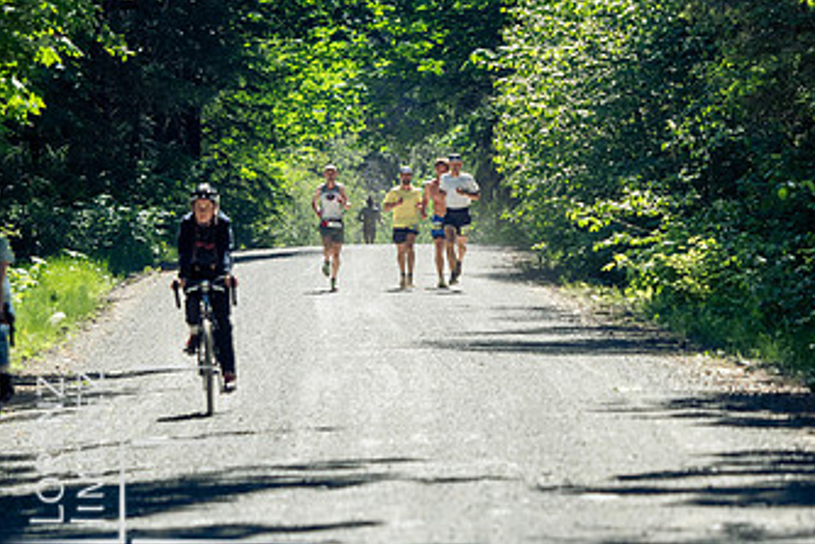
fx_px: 6726
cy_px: 78
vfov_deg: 4.6
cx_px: 409
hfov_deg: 6.9
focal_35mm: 297
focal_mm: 106
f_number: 2.8
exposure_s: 1/2500
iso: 640
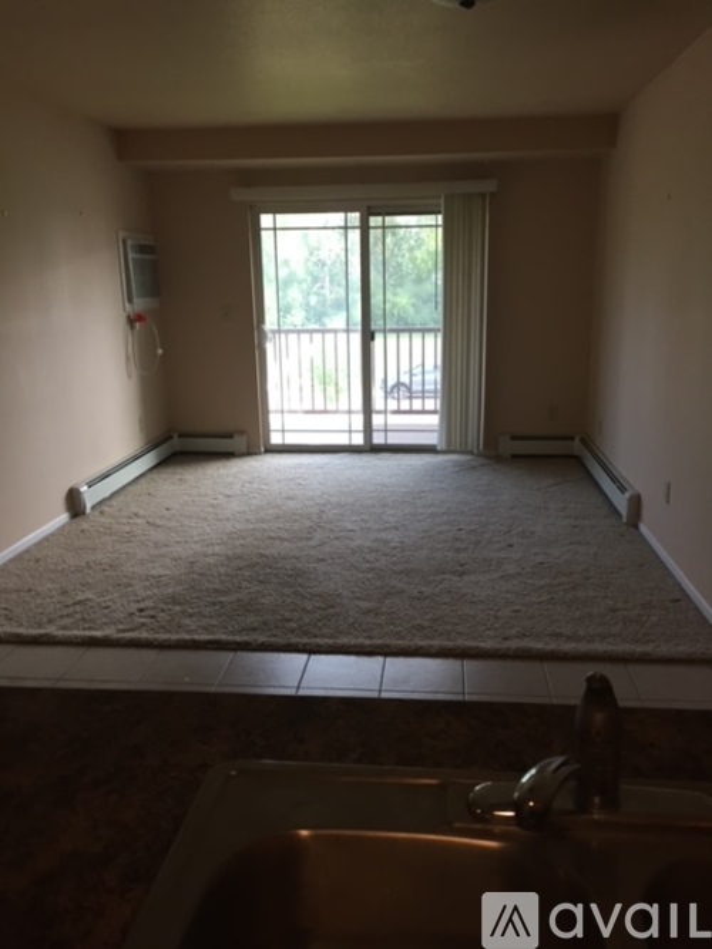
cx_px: 356
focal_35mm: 29
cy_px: 474
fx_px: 796
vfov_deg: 61.7
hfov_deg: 48.2
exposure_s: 1/30
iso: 50
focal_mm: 4.15
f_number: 2.2
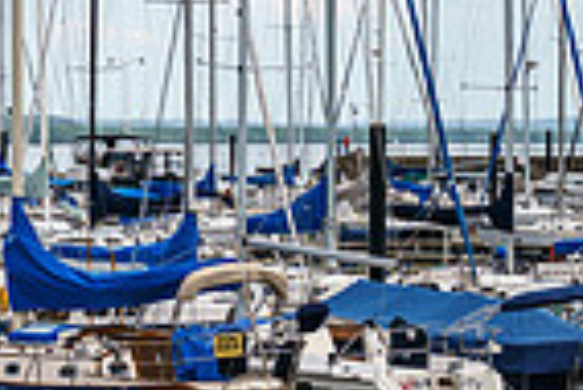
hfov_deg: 10.1
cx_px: 127
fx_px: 3275
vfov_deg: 6.8
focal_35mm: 202
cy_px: 396
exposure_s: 1/5000
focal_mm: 49.1
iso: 200
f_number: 2.8
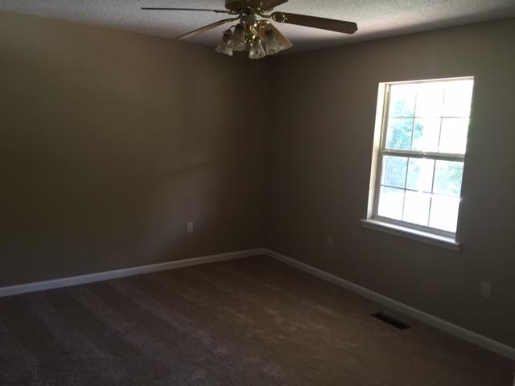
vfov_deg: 48.2
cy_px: 193
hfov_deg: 61.7
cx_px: 258
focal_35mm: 29
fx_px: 431
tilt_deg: -6.8
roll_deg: -3.5
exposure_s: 1/30
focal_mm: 4.15
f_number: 2.2
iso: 100
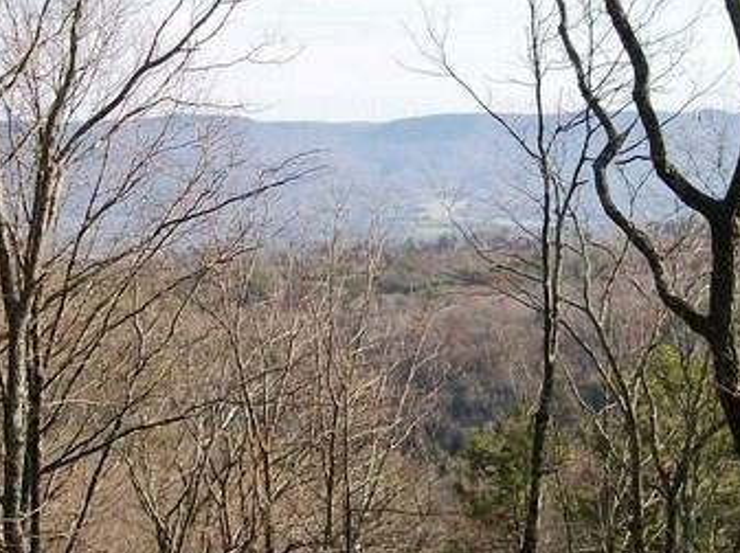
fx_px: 1623
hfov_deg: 25.7
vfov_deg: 19.3
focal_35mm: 76
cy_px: 227
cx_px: 343
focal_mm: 6
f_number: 2.7
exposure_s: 1/618
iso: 80
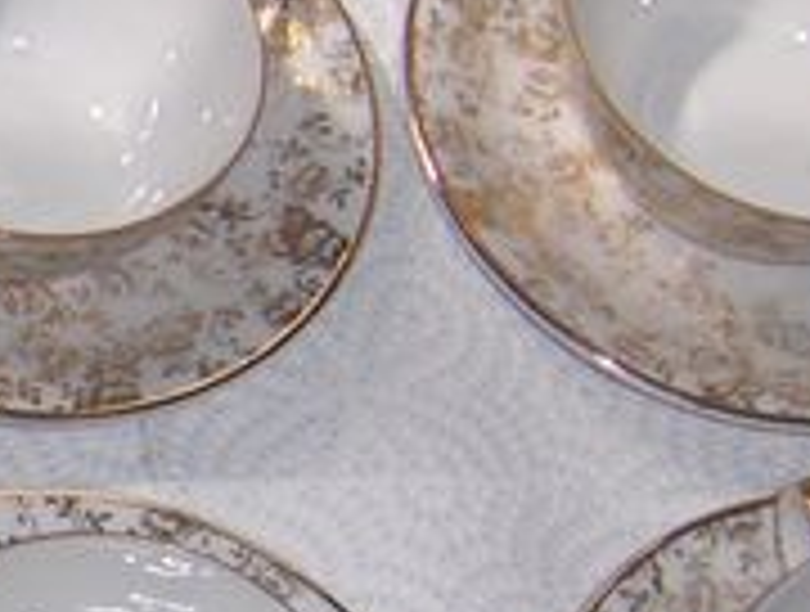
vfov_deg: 7.7
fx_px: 4552
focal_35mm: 194
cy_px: 490
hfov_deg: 9.5
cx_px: -832
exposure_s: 1/730
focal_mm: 7.5
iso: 100
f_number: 4.3
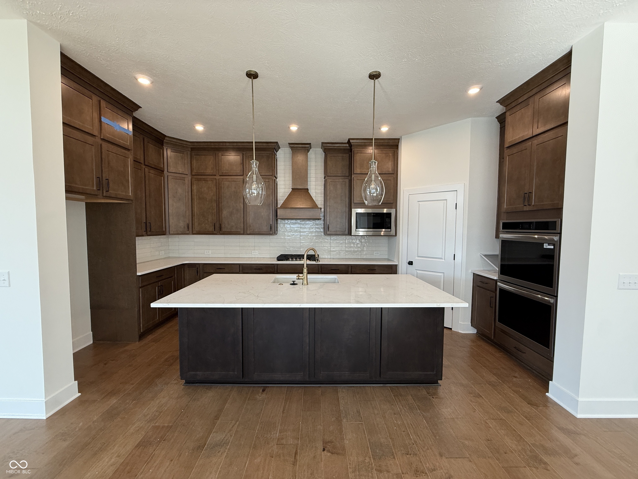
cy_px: 240
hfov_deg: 102.1
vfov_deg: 85.7
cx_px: 319
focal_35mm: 14
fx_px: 258
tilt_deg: -2.7
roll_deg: -0.8
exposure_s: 1/120
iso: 125
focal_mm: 2.22
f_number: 2.2
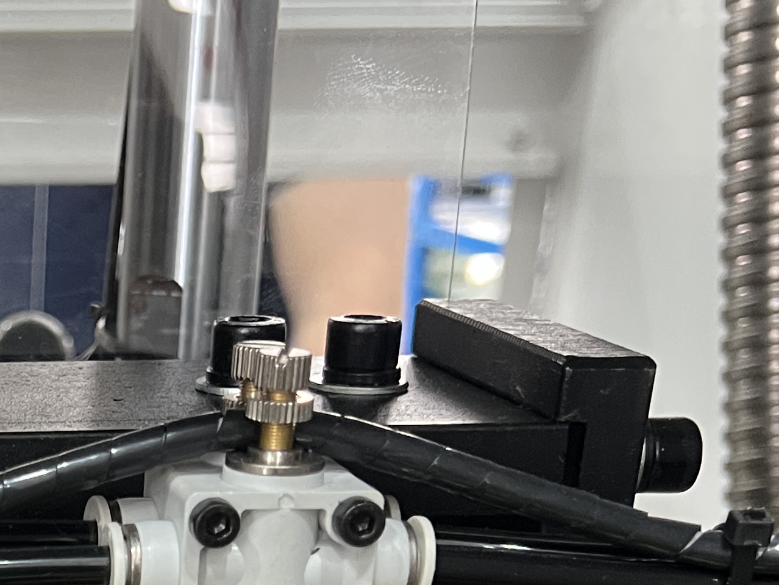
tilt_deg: -21.6
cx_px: -210
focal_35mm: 82
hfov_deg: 21.7
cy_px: 773
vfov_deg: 16.9
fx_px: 1846
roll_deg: +1.5
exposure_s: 1/60
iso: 320
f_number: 1.5
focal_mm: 5.7
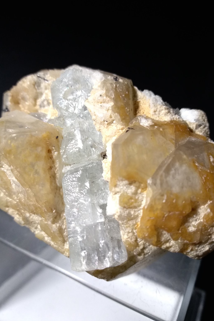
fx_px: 250
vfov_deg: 65.5
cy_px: 164
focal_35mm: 28
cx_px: 110
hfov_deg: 46.4
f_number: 2
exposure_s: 1/33.3
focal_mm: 3.54
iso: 304
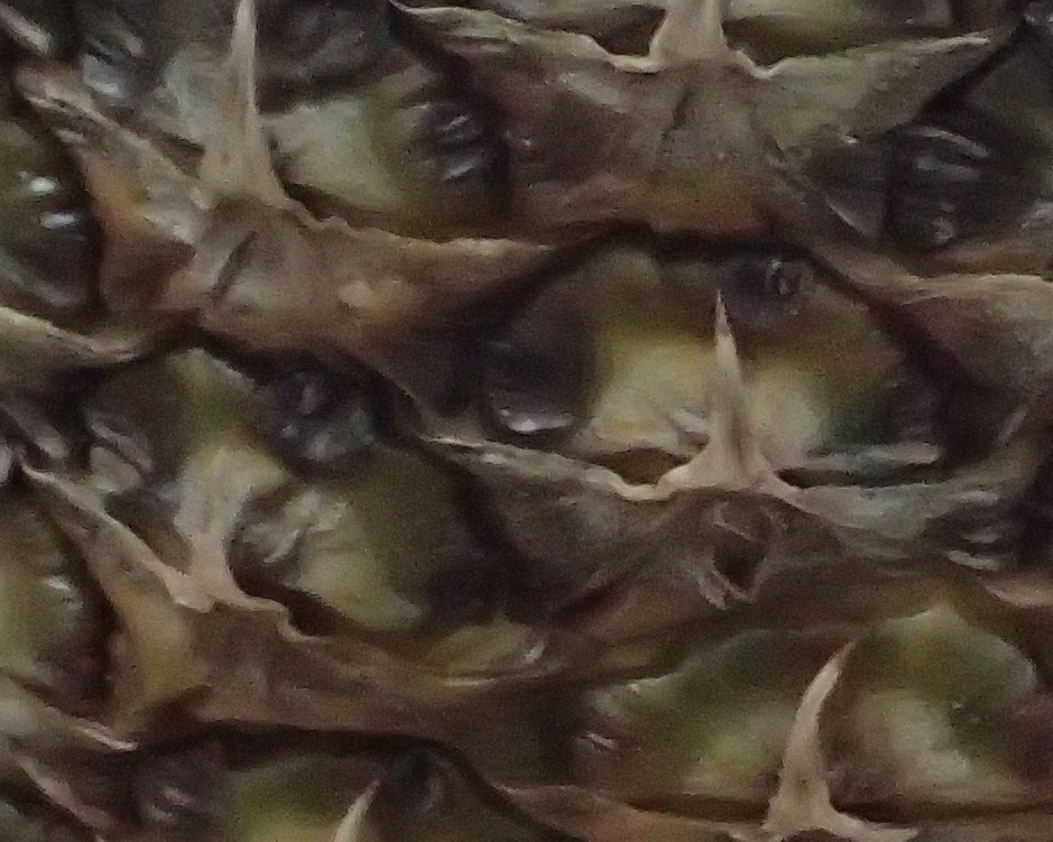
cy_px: 352
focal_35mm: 254
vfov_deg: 6.1
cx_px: 789
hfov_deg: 7.6
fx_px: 7915
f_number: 3.4
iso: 800
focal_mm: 9.61
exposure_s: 1/25
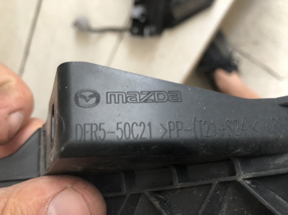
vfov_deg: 49.7
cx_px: 144
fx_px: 233
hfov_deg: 63.5
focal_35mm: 28
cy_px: 108
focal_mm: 3.99
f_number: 1.8
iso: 80
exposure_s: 1/15
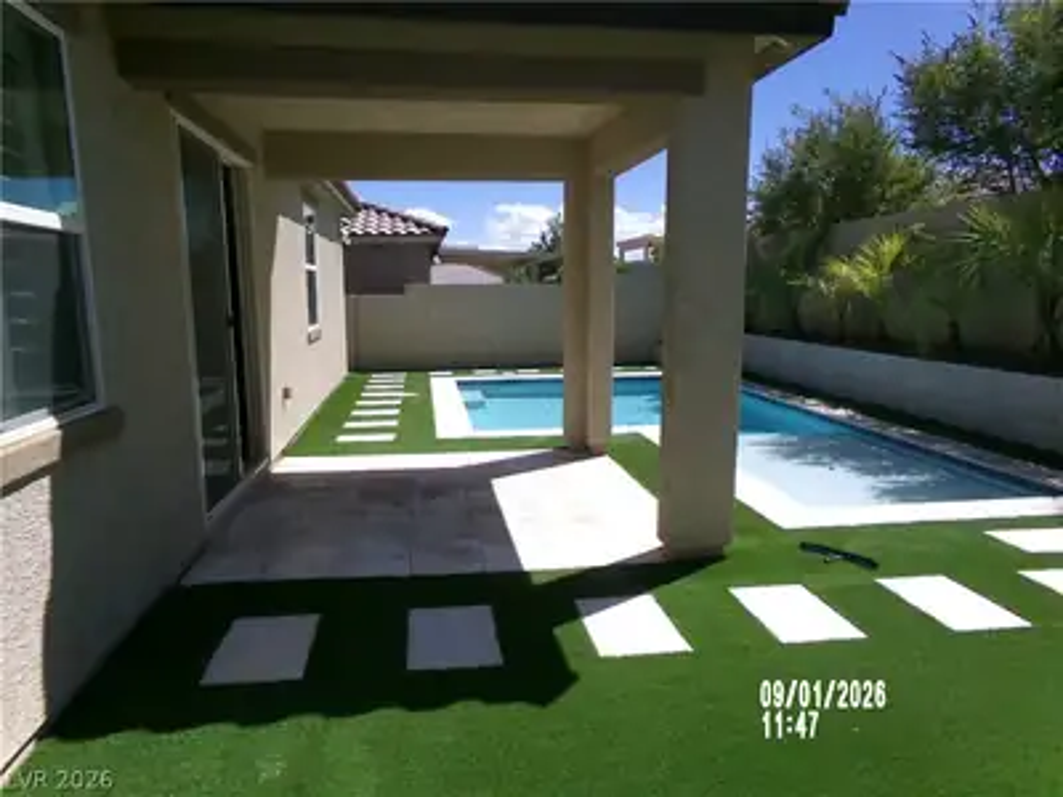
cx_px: 532
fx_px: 737
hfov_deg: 71.6
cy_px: 398
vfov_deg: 56.8
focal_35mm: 24
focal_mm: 4.3
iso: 100
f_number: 11.07
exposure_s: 1/140
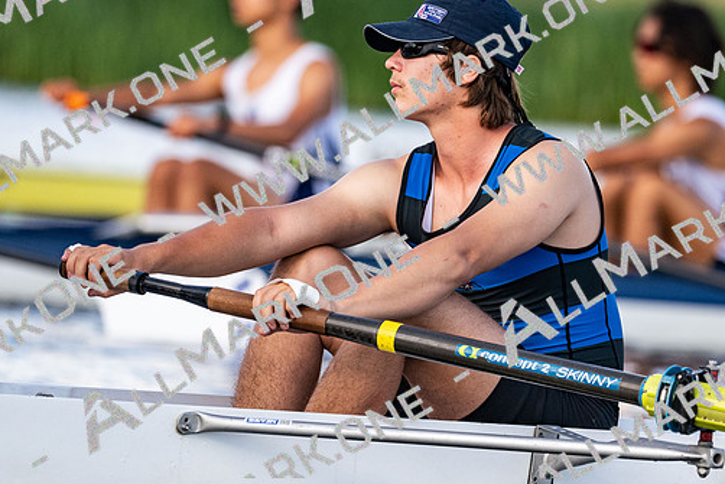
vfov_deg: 2.0
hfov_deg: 3.0
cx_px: 377
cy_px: 230
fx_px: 13959
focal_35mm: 693
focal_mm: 400
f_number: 4.5
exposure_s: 1/2500
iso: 900
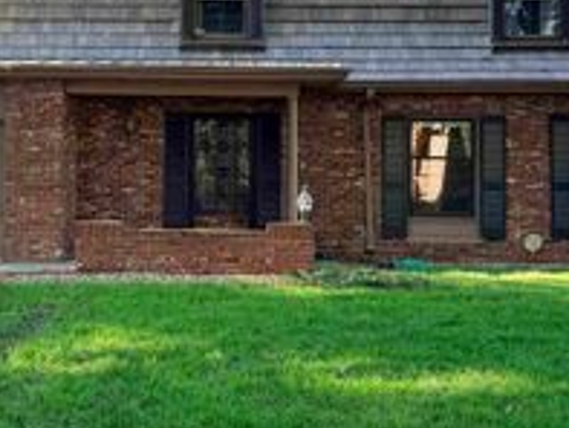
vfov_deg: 24.0
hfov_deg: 31.5
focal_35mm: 61
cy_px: 152
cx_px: 211
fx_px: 1003
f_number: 1.78
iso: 125
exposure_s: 1/238
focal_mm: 6.76
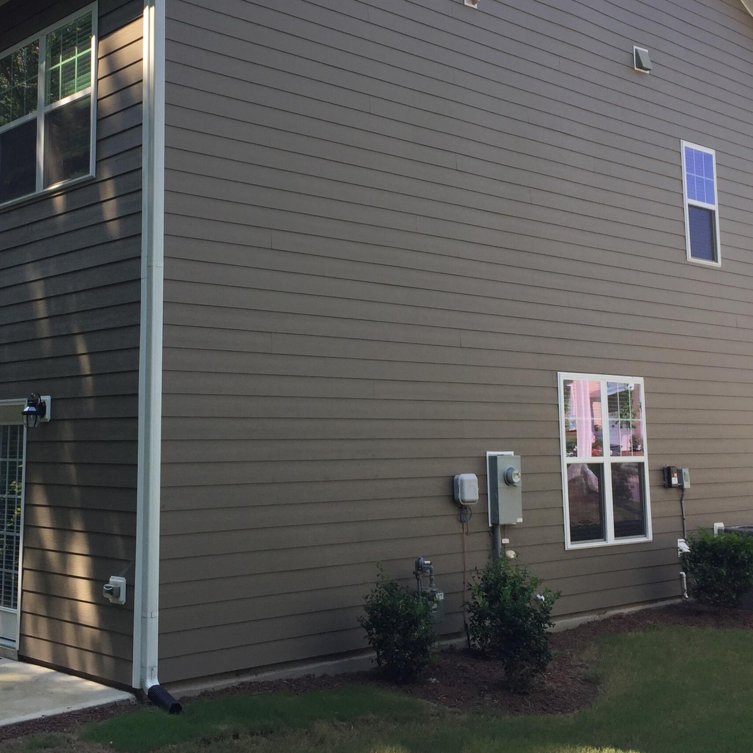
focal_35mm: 45
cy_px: 290
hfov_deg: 37.4
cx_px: 298
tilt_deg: +9.2
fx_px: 1107
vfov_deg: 37.4
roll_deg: -1.0
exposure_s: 1/465
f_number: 2.2
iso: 32
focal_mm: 4.15
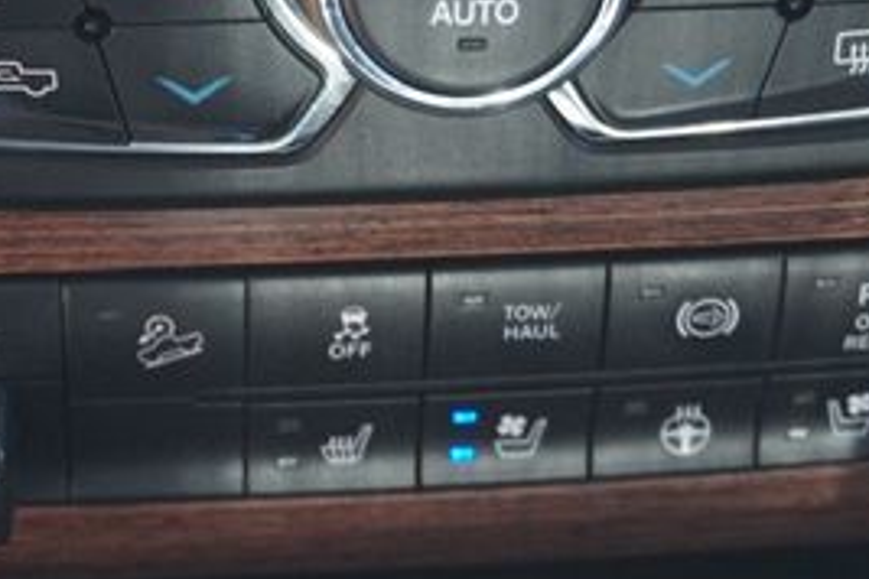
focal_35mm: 104
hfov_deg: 19.6
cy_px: 33
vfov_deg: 13.0
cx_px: 397
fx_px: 2515
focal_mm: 29
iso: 1250
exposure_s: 1/60
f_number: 4.5
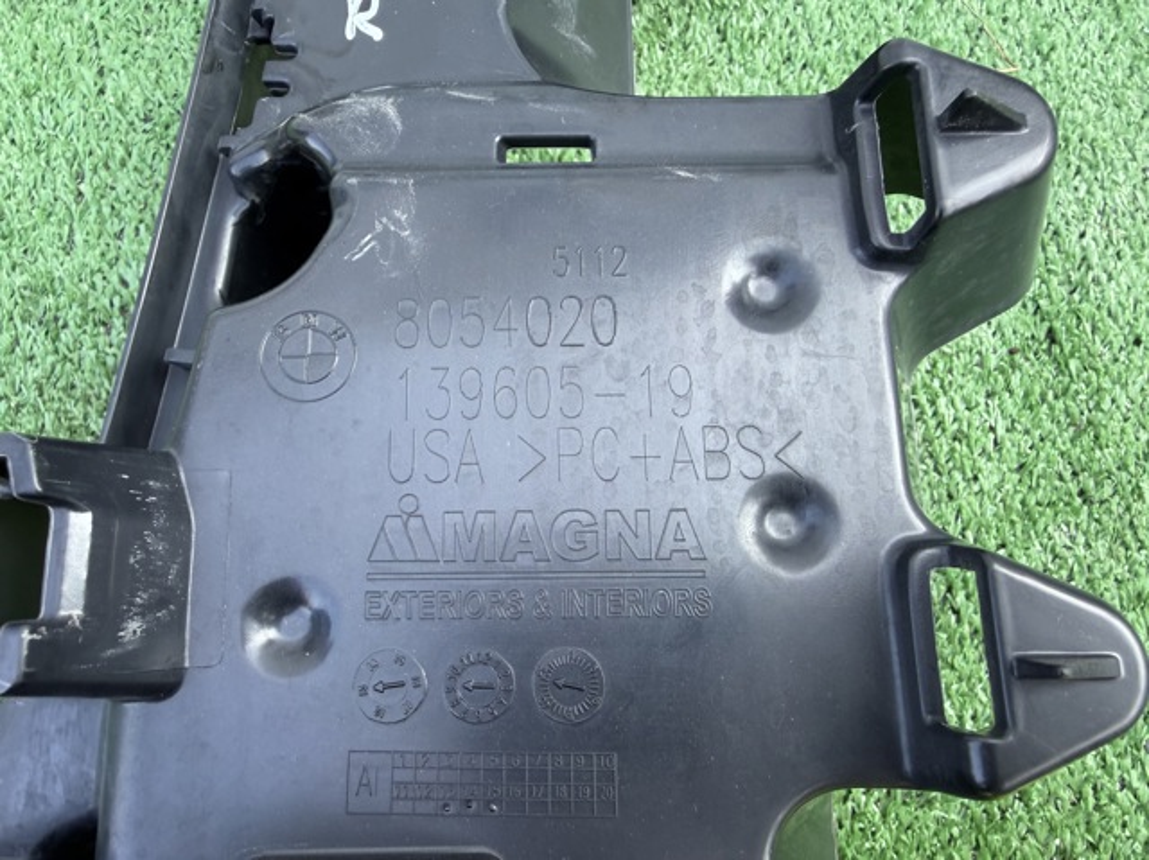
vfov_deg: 56.8
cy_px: 430
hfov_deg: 71.6
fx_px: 796
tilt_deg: -73.3
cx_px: 574
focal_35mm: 24
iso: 80
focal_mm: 2.22
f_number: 2.2
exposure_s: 1/121
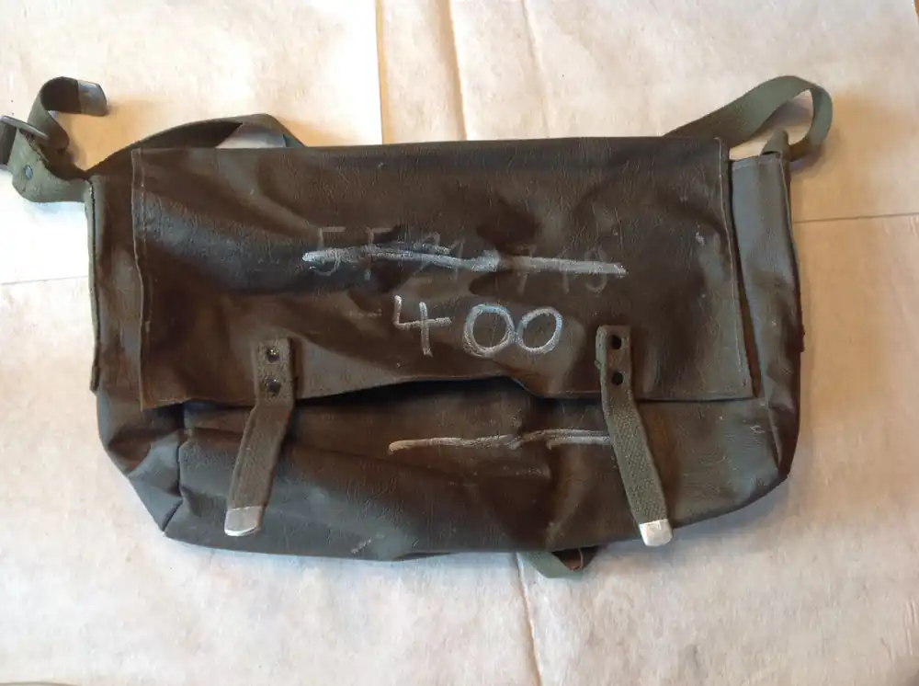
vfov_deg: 40.6
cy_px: 343
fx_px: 927
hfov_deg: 52.7
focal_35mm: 35
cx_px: 460
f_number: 2.4
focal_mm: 4.28
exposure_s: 1/15
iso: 64
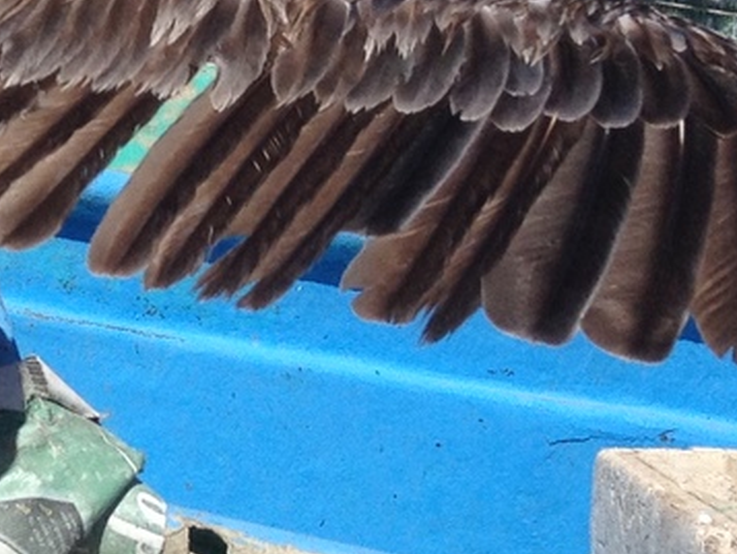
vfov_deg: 9.5
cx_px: -727
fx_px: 3344
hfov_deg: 11.4
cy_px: 186
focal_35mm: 157
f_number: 2.4
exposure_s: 1/2907
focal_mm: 4.28
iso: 50
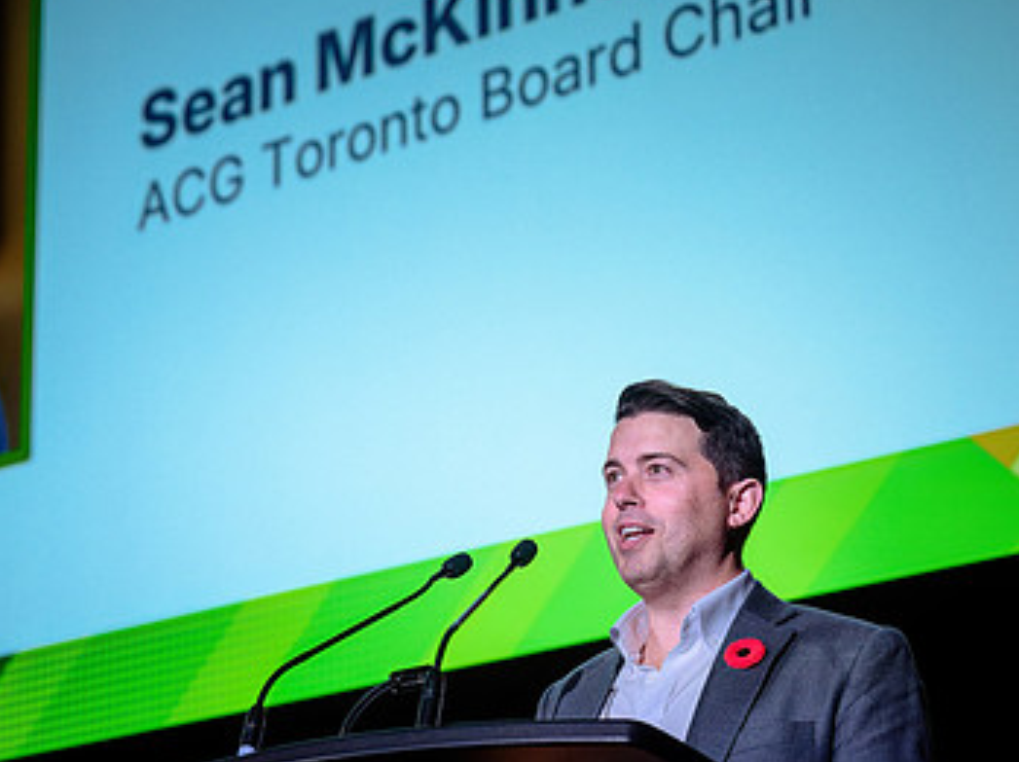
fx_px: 3294
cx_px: 347
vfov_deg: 13.2
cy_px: 498
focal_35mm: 112
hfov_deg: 17.5
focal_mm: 70
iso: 1000
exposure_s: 1/125
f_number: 3.5
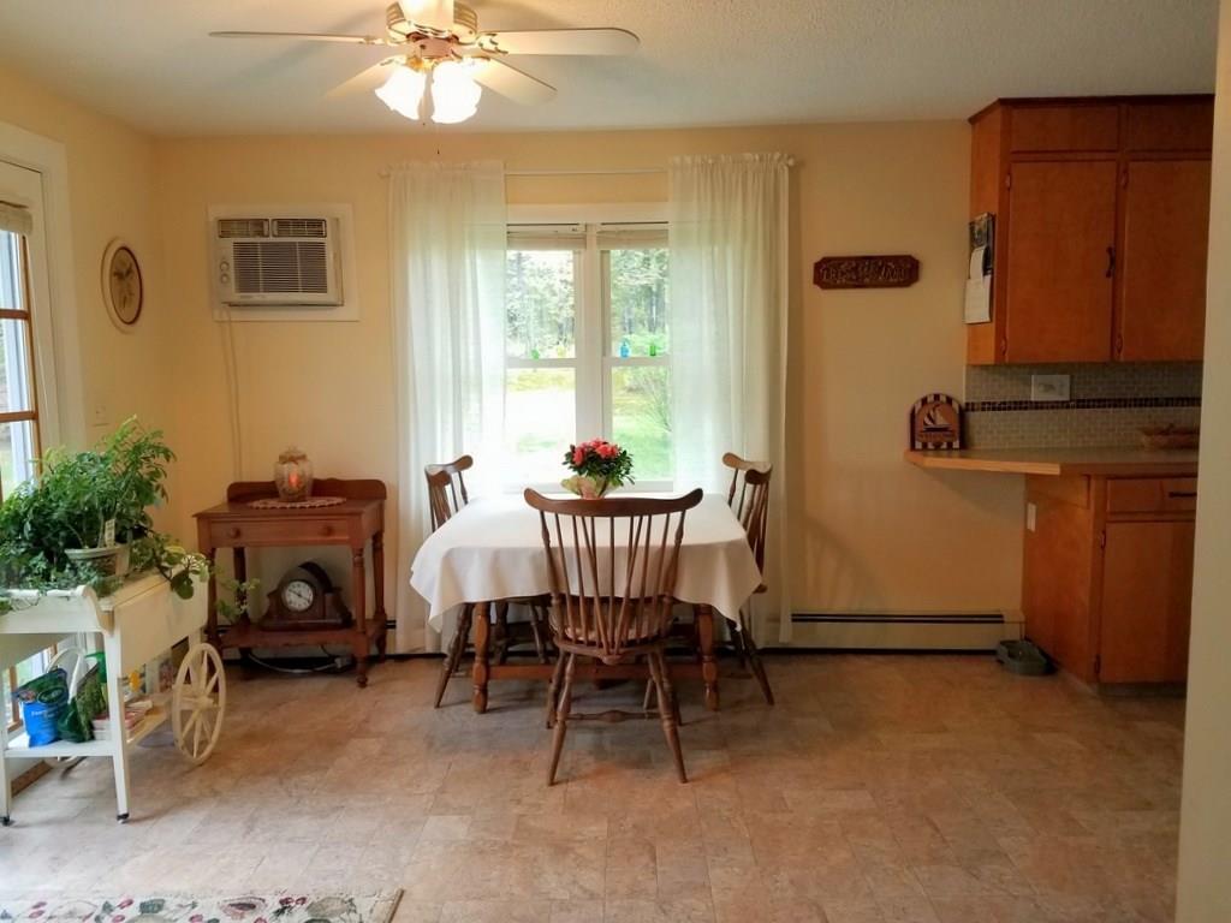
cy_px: 462
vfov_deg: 53.1
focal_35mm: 26
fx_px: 925
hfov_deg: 67.3
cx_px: 616
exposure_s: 1/60
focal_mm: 4.2
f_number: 1.7
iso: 100
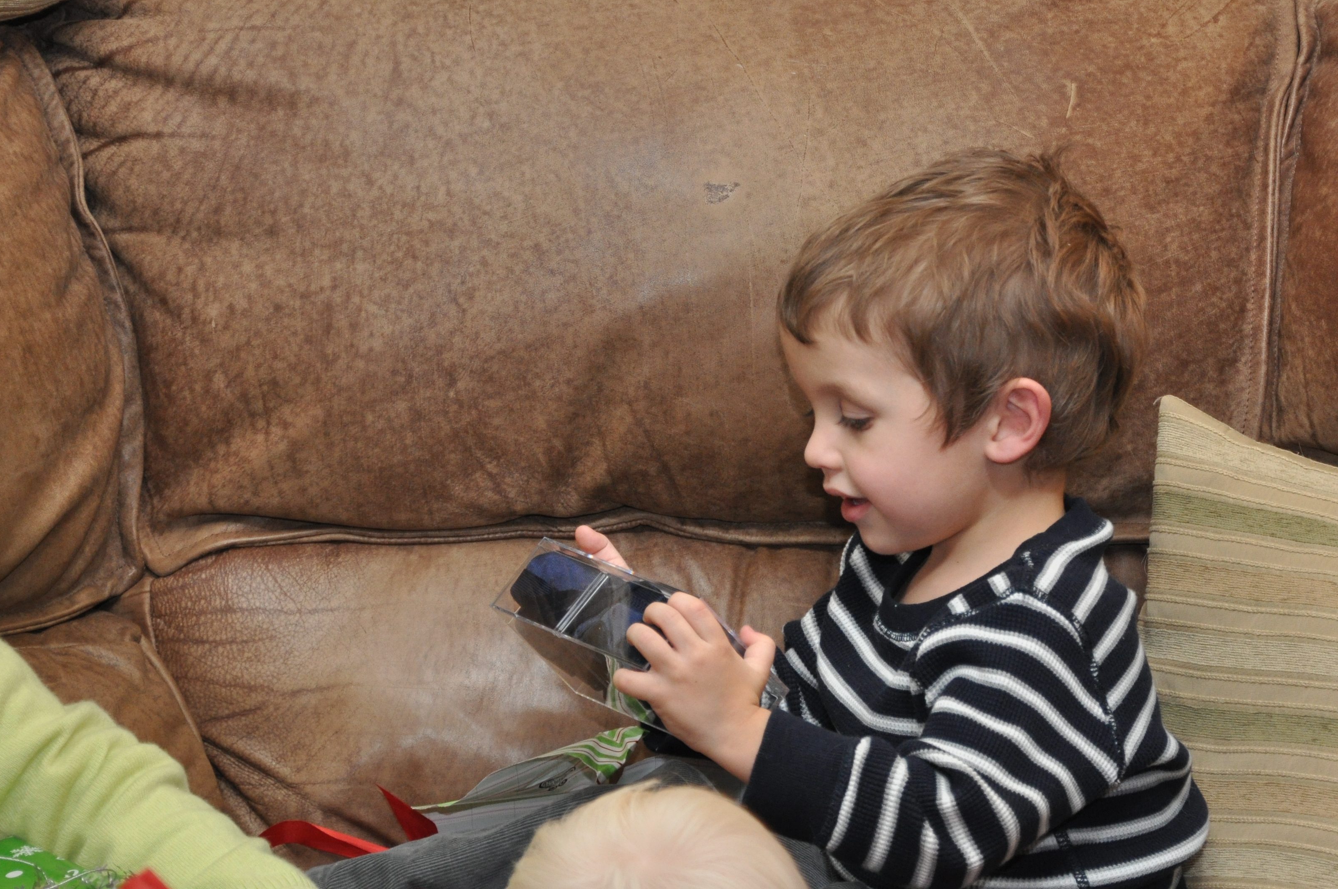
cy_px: 574
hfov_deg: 12.8
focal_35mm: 161
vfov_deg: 8.5
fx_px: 5977
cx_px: 762
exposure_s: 1/60
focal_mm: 80
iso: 800
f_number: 5.3
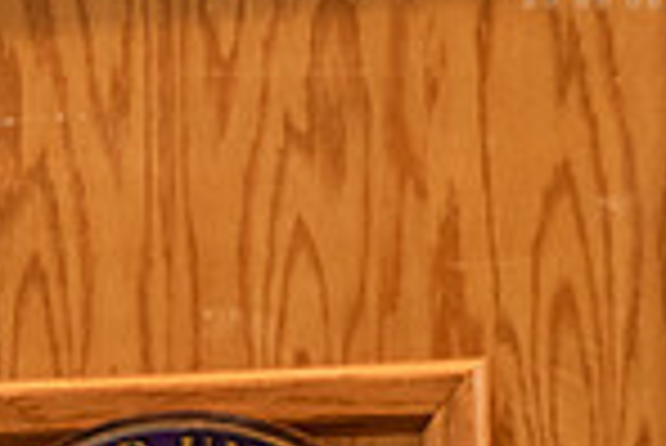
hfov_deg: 6.4
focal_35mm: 321
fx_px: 5944
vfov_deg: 4.3
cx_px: 310
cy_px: 83
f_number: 3.2
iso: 1600
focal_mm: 82
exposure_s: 1/200
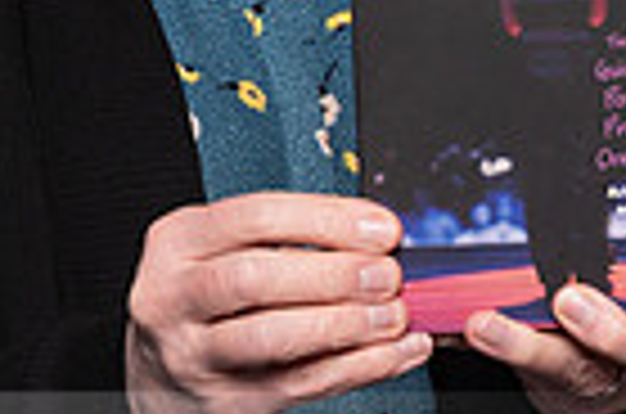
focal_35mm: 289
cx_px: 469
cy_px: -289
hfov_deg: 7.1
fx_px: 5014
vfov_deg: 4.7
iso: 400
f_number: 8
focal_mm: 57
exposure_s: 1/60
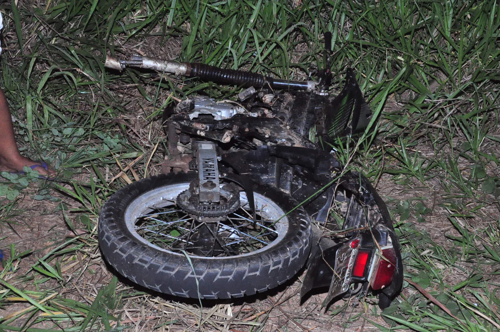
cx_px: 250
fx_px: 666
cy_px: 166
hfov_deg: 41.2
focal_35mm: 48
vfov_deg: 28.0
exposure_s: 1/200
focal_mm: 32
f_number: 8
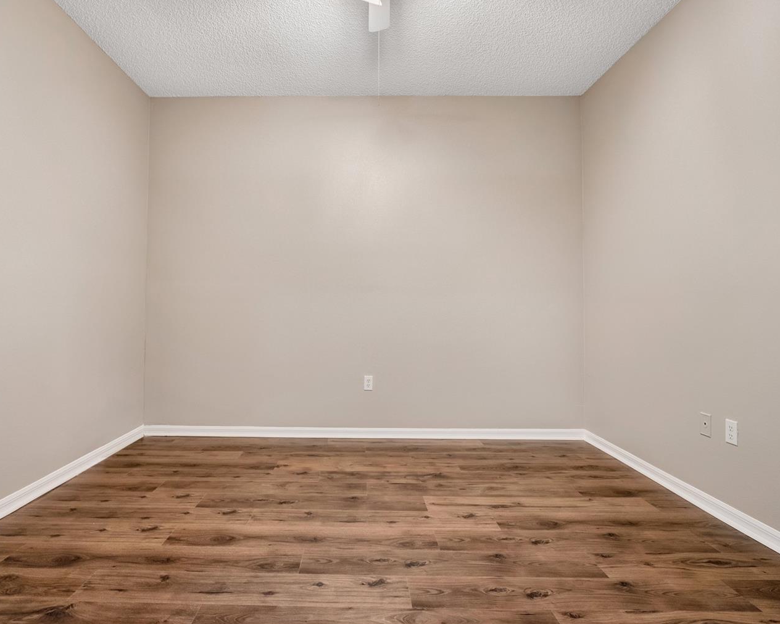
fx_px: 439
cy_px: 296
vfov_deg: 70.8
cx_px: 358
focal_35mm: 19
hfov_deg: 83.1
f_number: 7.1
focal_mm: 16
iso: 800
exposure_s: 1/10
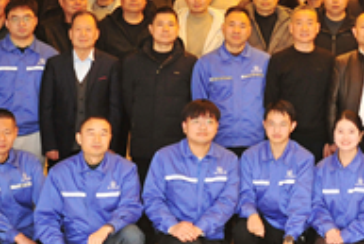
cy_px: -16
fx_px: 880
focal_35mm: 87
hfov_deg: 21.9
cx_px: 421
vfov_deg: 15.4
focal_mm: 24
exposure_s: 1/125
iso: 800
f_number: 2.8
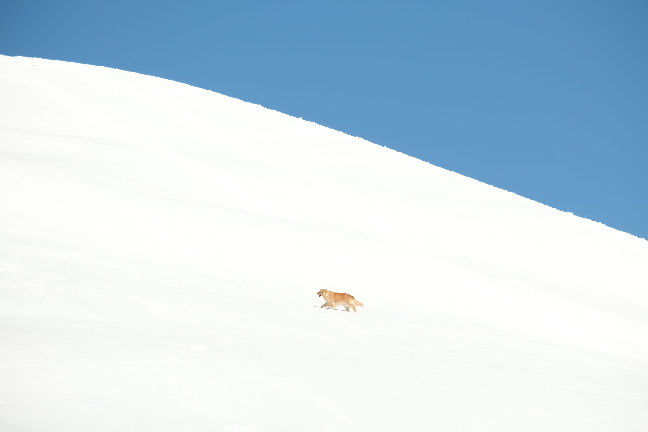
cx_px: 324
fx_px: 5400
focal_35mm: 300
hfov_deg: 6.9
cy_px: 216
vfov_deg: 4.6
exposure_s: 1/500
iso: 160
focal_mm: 200
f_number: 7.1
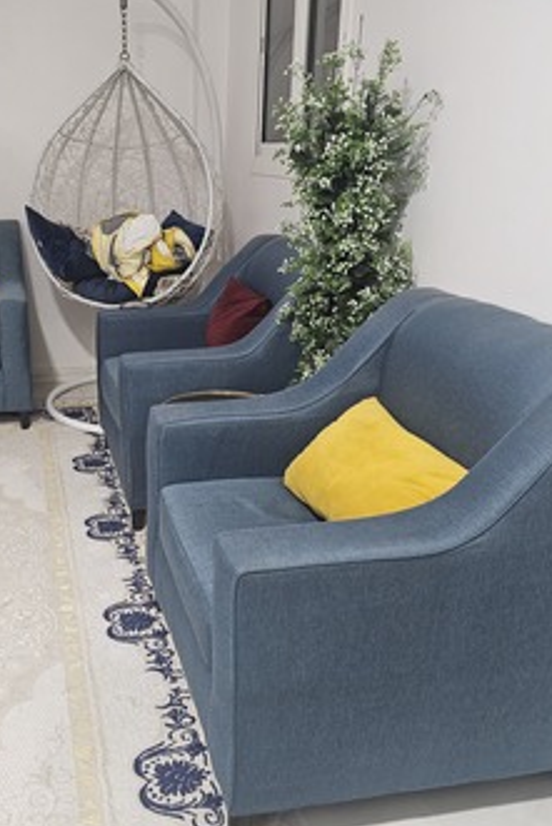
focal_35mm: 33
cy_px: 415
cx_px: 144
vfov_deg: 57.2
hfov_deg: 39.0
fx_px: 758
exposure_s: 1/120
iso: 800
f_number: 1.7
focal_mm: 6.3
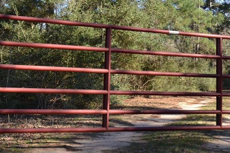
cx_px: 158
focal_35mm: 61
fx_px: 390
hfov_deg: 32.5
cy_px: 17
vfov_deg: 21.8
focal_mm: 22
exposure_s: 1/125
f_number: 5.6
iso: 100
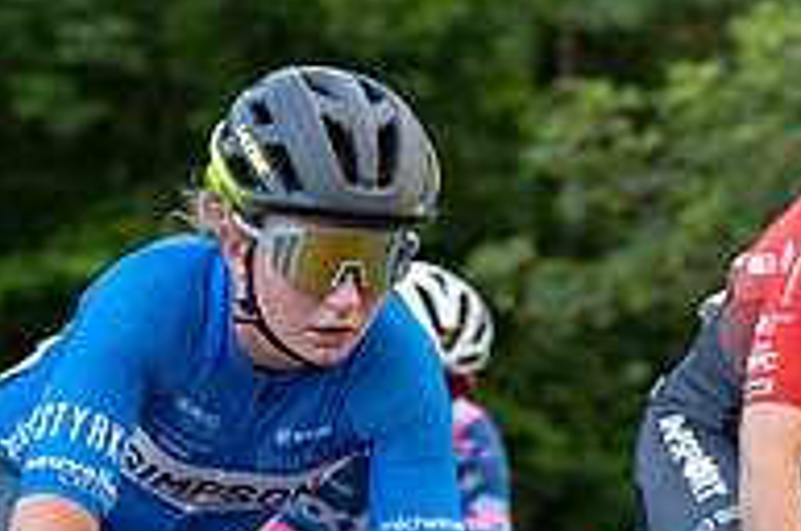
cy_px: 633
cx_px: 119
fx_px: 5686
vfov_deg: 5.3
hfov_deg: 8.0
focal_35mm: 256
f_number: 3.2
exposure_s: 1/500
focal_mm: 76
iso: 800
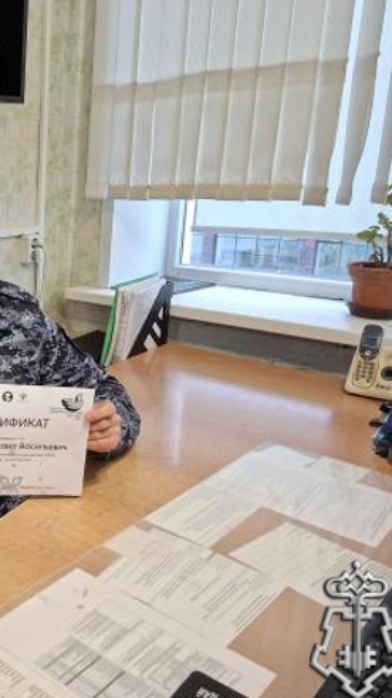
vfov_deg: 58.0
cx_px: -38
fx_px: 629
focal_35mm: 34
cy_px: 354
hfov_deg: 30.9
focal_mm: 5.54
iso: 250
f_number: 1.8
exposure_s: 1/33
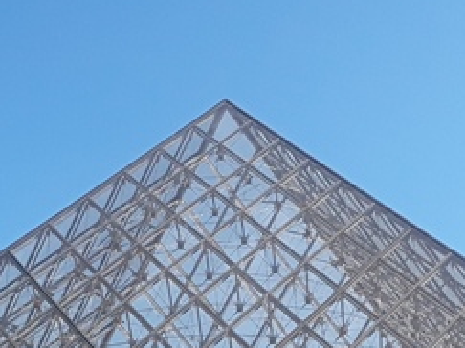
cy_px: 468
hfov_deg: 20.9
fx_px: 1262
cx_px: 199
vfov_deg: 14.9
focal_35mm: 94
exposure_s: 1/1138
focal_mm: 2.9
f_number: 1.9
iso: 40
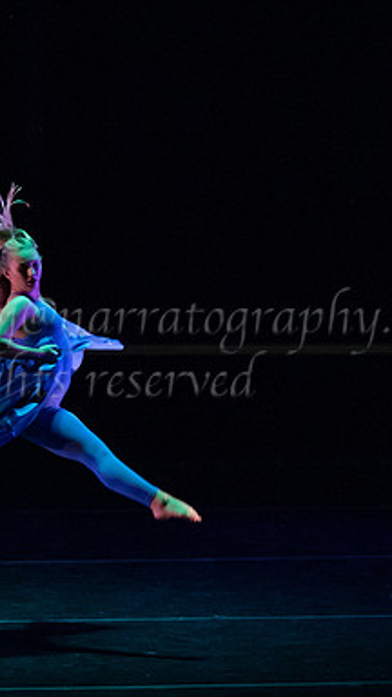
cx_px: -200
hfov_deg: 4.1
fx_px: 5433
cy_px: 411
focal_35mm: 294
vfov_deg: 7.3
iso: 3200
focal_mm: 130
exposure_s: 1/250
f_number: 3.5
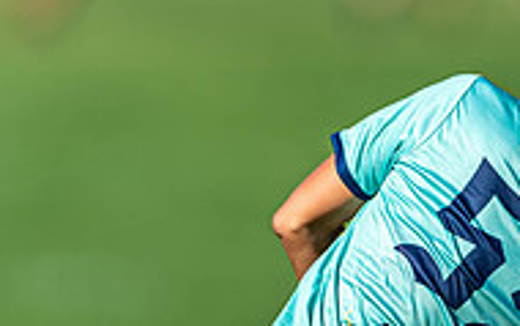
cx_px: 475
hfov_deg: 1.4
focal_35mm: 1485
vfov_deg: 0.9
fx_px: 21057
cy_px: 240
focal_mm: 400
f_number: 2.8
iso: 100
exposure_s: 1/2500
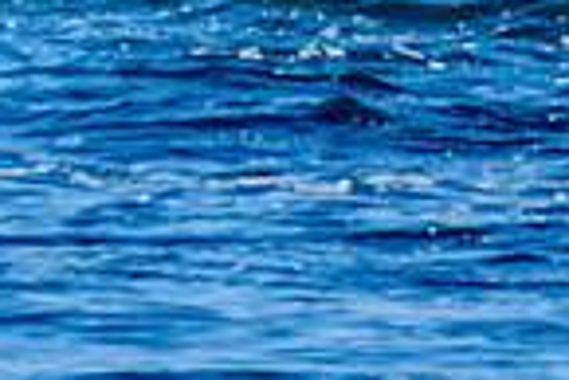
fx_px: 38746
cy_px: -486
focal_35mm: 2449
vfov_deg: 0.6
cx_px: -256
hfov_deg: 0.8
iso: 280
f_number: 5.6
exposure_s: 1/2000
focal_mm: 500
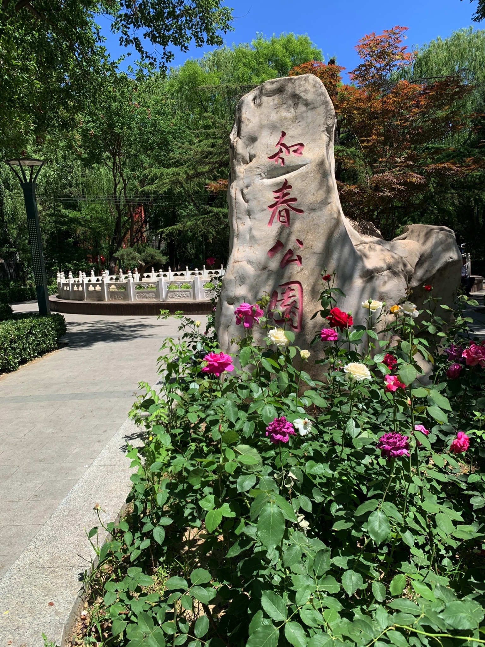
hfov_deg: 53.1
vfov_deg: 67.3
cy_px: 324
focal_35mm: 26
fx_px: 486
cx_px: 242
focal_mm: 4.25
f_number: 1.8
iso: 25
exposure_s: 1/1661
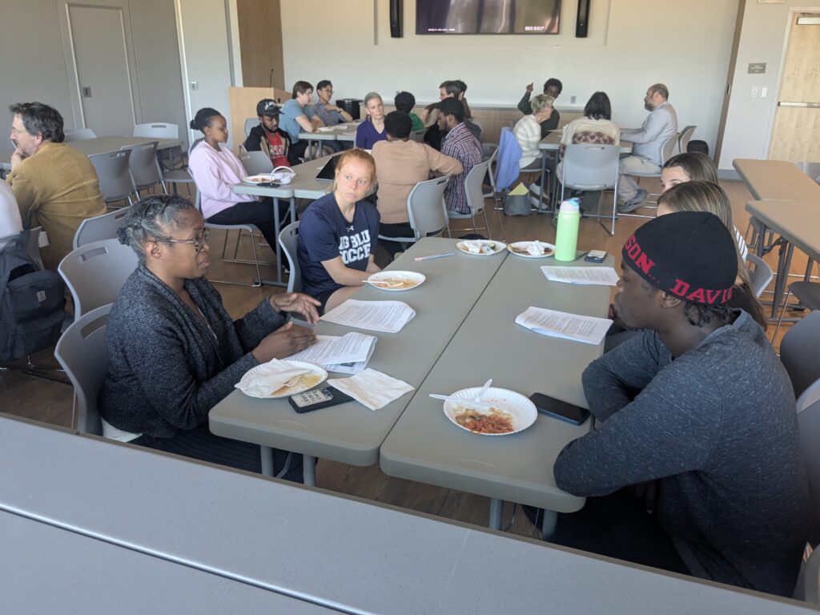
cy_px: 308
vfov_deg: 51.4
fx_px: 640
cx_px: 410
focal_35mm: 27
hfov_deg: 65.3
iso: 155
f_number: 1.73
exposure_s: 1/60
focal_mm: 4.38
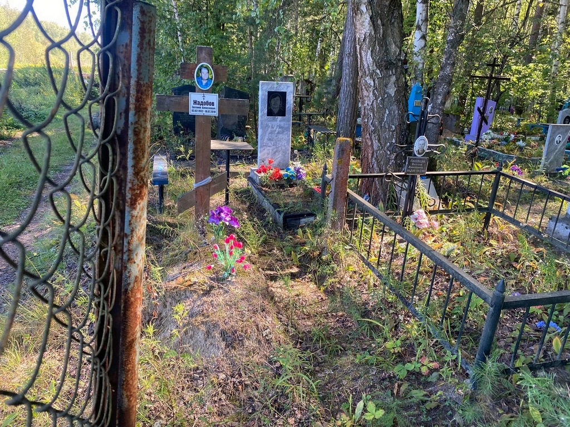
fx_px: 428
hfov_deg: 67.3
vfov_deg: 53.1
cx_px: 285
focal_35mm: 26
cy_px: 214
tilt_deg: -15.6
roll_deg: -3.7
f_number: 1.8
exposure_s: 1/121
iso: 50
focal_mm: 4.25
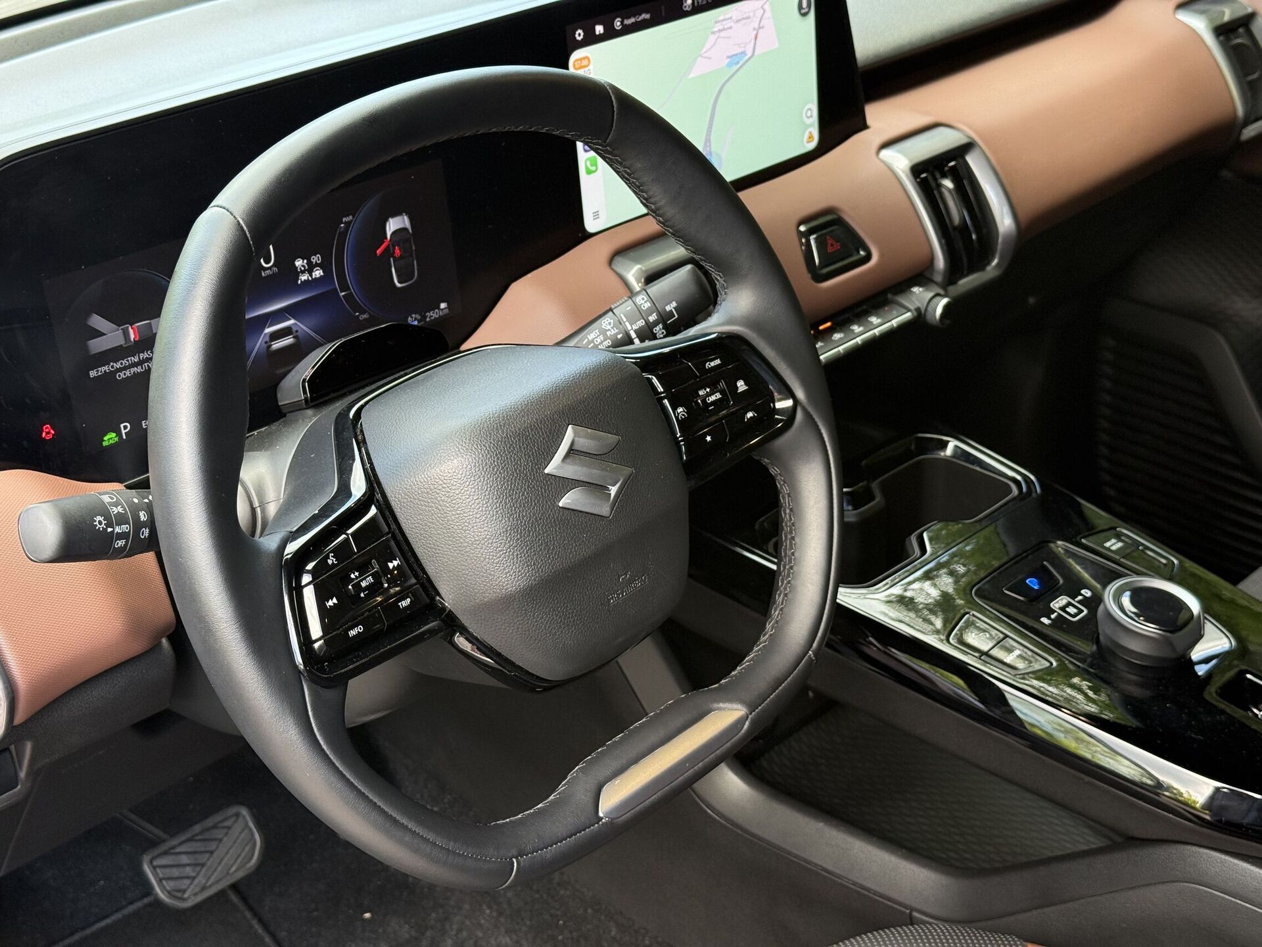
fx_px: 1750
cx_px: 631
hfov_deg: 39.7
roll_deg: +0.0
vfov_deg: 30.3
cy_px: 474
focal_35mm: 48
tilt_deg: -26.4
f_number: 1.78
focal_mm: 6.76
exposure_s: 1/101
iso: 125
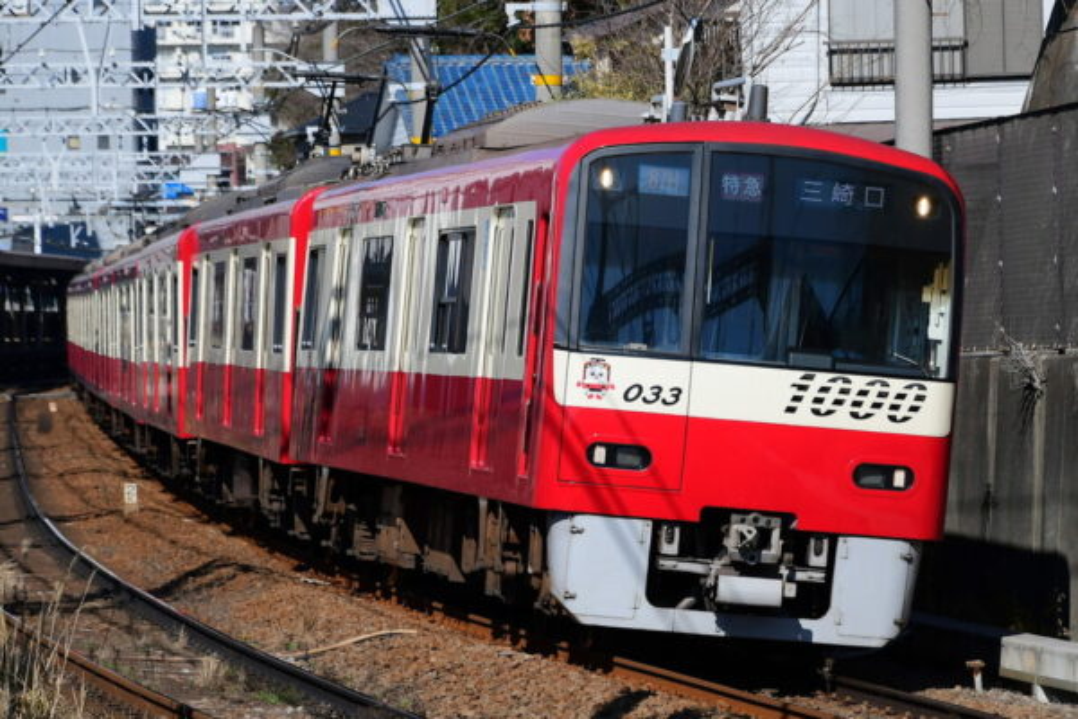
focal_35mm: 183
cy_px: 360
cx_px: 539
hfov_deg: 11.2
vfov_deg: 7.5
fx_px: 5479
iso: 200
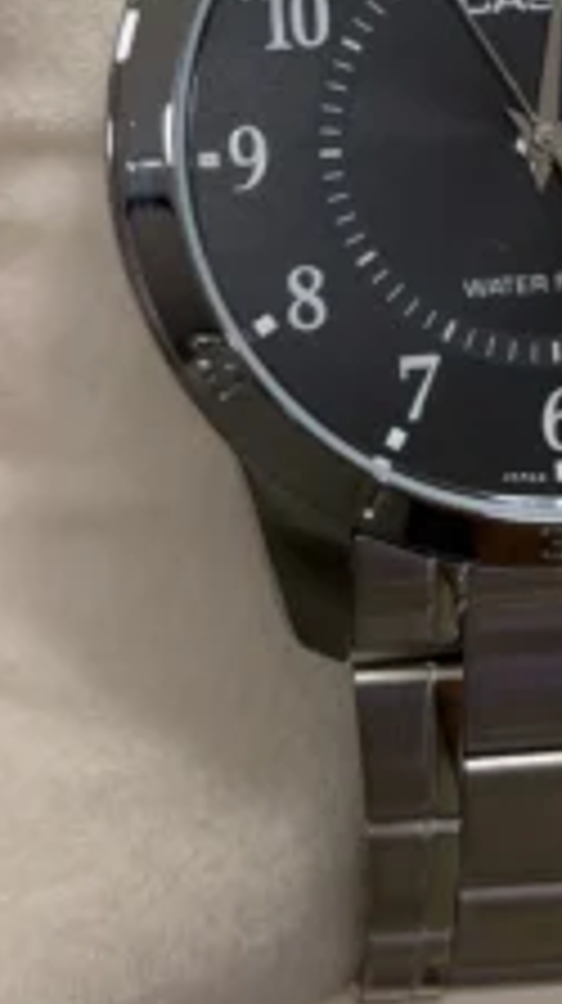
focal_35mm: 94
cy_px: 275
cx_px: 490
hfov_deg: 12.8
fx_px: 2497
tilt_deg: -59.6
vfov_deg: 22.5
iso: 64
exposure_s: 1/570
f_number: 1.78
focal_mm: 6.76
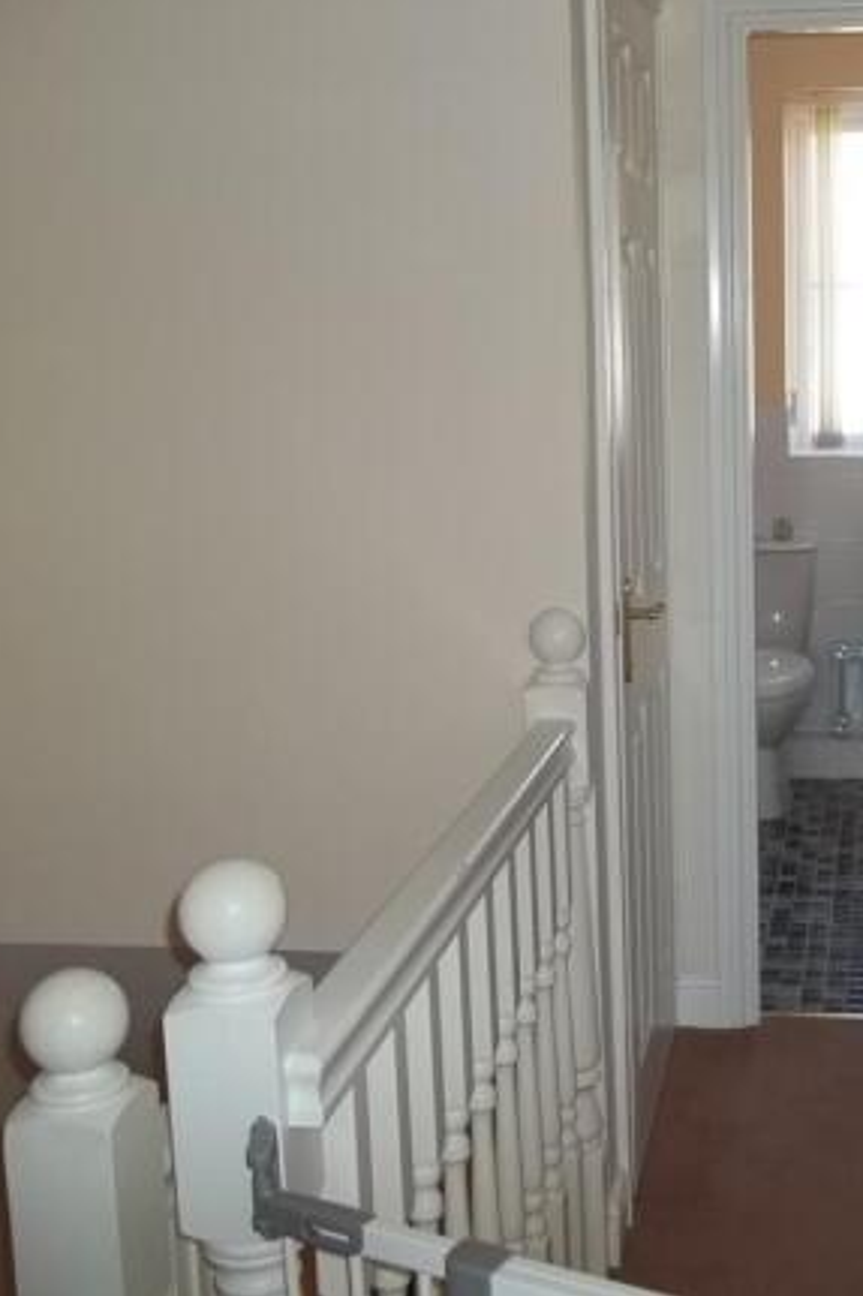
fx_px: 1619
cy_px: 642
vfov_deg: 43.6
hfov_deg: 28.9
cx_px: 732
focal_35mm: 45
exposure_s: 1/30
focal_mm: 5.7
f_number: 2.9
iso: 64
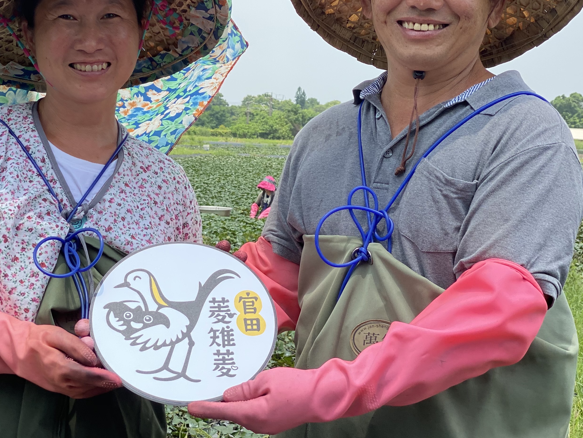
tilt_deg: -1.0
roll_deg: -3.4
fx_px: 1431
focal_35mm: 85
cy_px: 157
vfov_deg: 17.3
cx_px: 226
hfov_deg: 23.0
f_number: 2
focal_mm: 6
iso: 20
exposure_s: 1/773
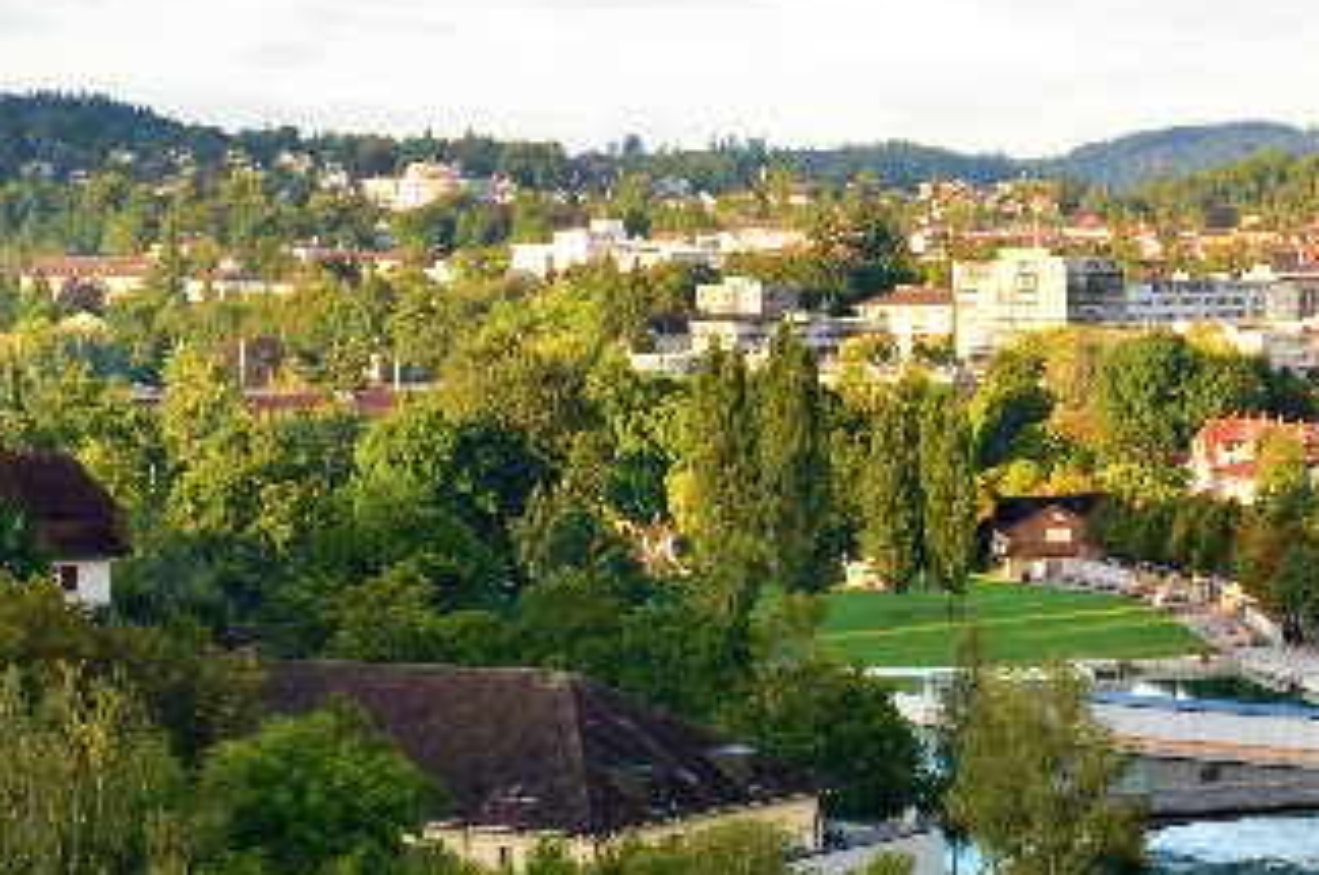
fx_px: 4061
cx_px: 1433
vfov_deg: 12.2
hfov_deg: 17.8
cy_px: 794
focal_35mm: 111
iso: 400
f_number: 8
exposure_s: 1/80
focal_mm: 30
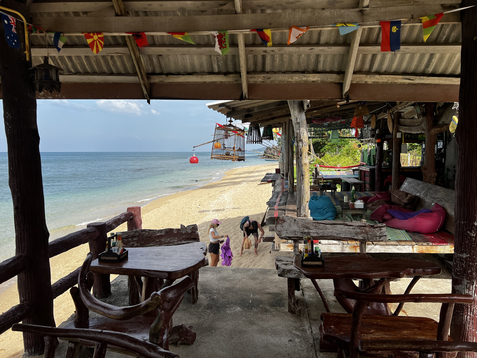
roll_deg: +0.8
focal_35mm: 26
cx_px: 238
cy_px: 179
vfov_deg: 53.1
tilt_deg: -4.0
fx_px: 358
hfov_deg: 67.3
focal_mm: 5.7
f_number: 1.5
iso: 50
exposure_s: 1/3356
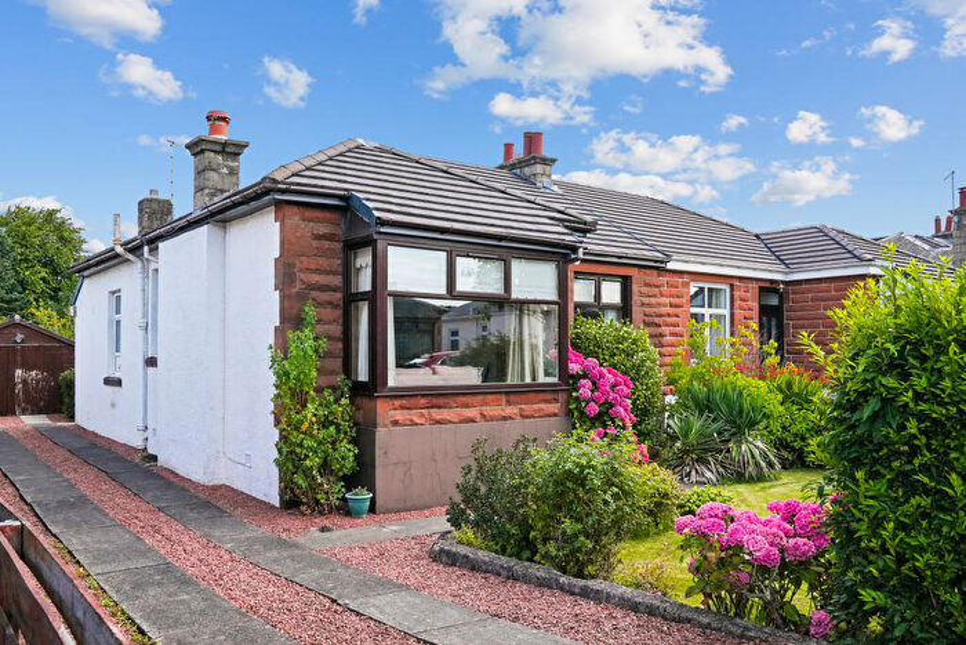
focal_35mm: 29
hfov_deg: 63.6
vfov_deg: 45.0
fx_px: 778
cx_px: 483
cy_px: 322
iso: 3200
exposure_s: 1/2000
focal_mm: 29
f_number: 8
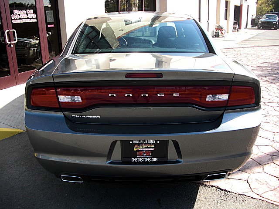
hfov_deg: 51.4
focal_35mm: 36
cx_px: 140
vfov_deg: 39.7
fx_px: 290
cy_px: 104
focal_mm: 6.3
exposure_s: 1/250
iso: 50
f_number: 2.8
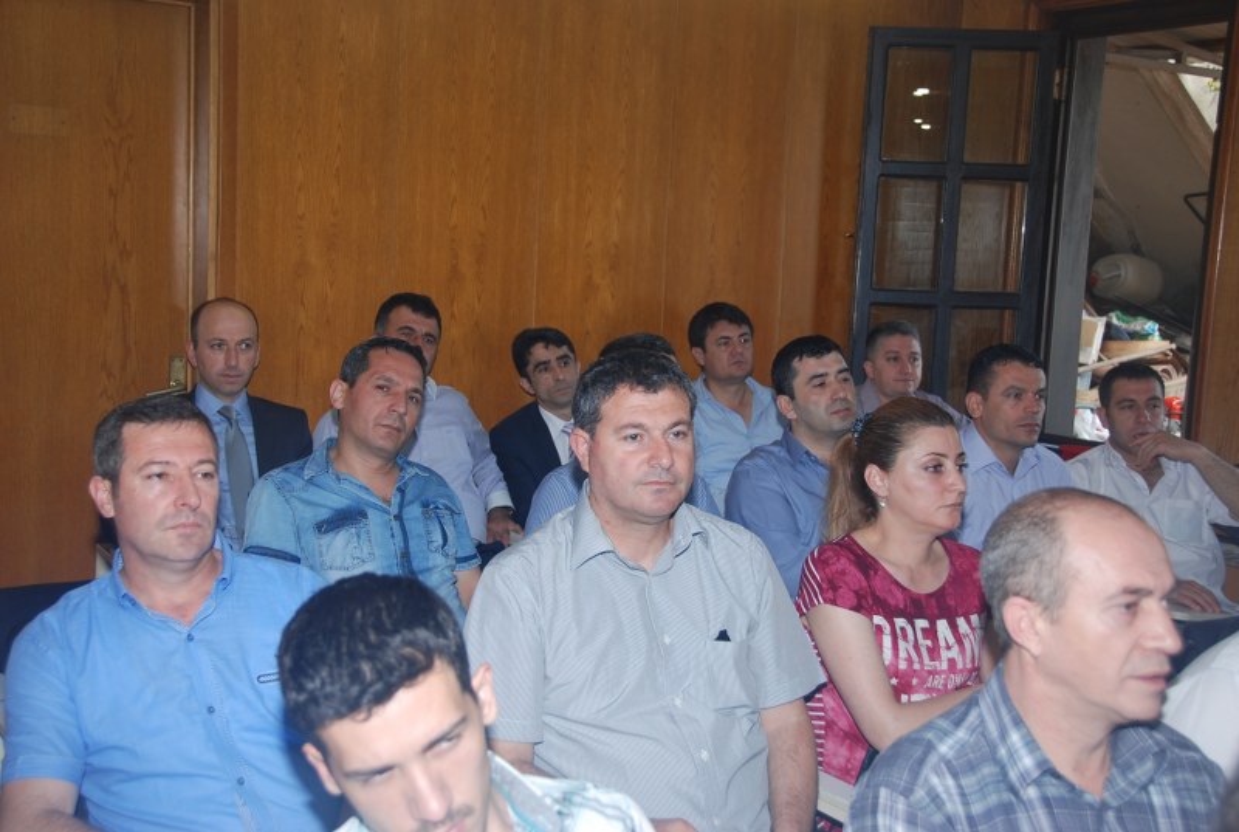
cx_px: 620
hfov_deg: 41.0
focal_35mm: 48
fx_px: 1655
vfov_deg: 28.2
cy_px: 416
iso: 200
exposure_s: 1/60
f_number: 4.2
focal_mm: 32
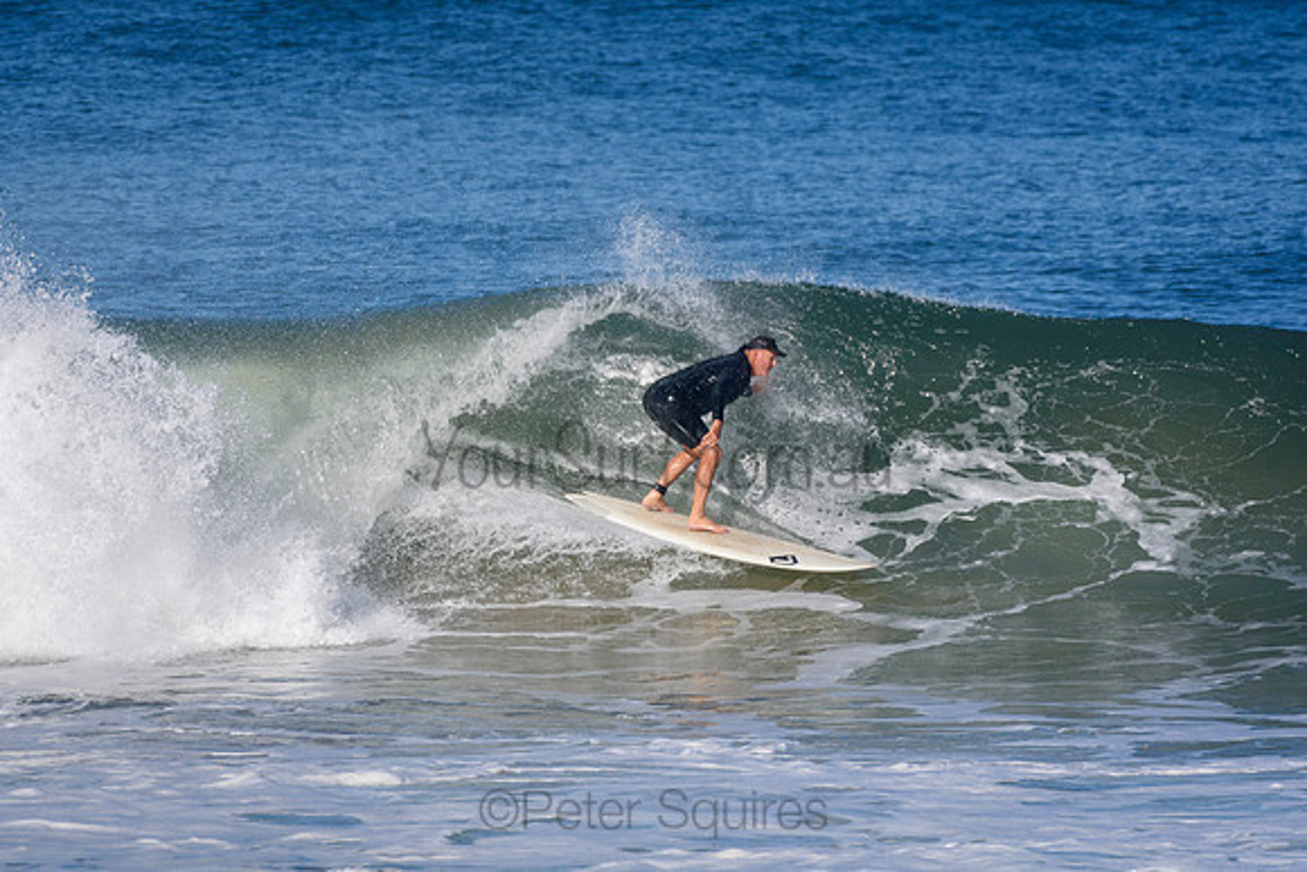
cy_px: 436
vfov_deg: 1.8
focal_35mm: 750
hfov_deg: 2.7
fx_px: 27234
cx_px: 654
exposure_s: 1/2000
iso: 250
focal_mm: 500
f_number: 5.6
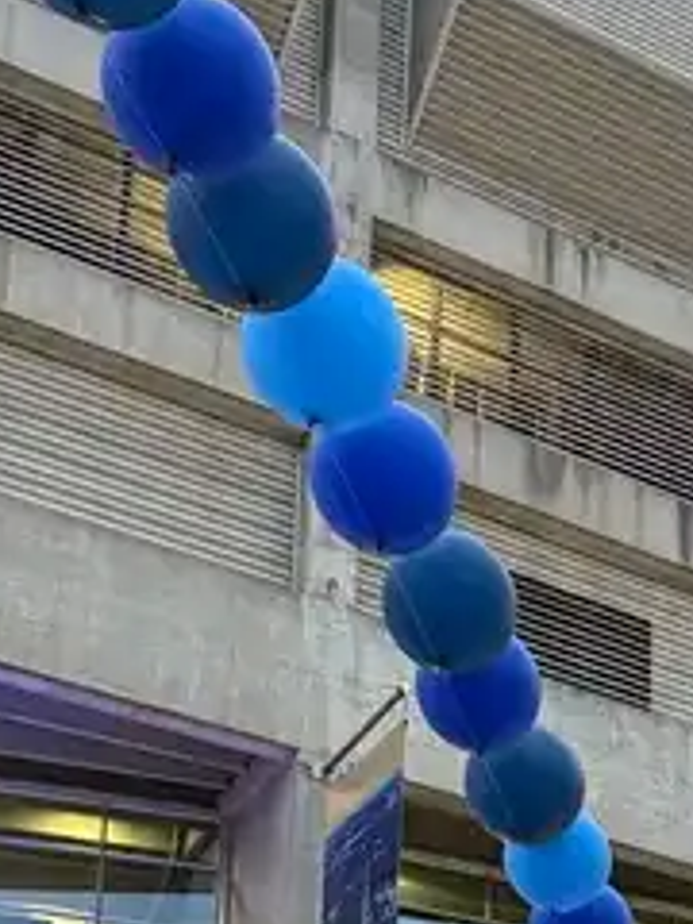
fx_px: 2402
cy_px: 1263
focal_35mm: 90
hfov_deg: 15.6
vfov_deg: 19.7
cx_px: 891
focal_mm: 6.76
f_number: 1.78
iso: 640
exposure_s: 1/60
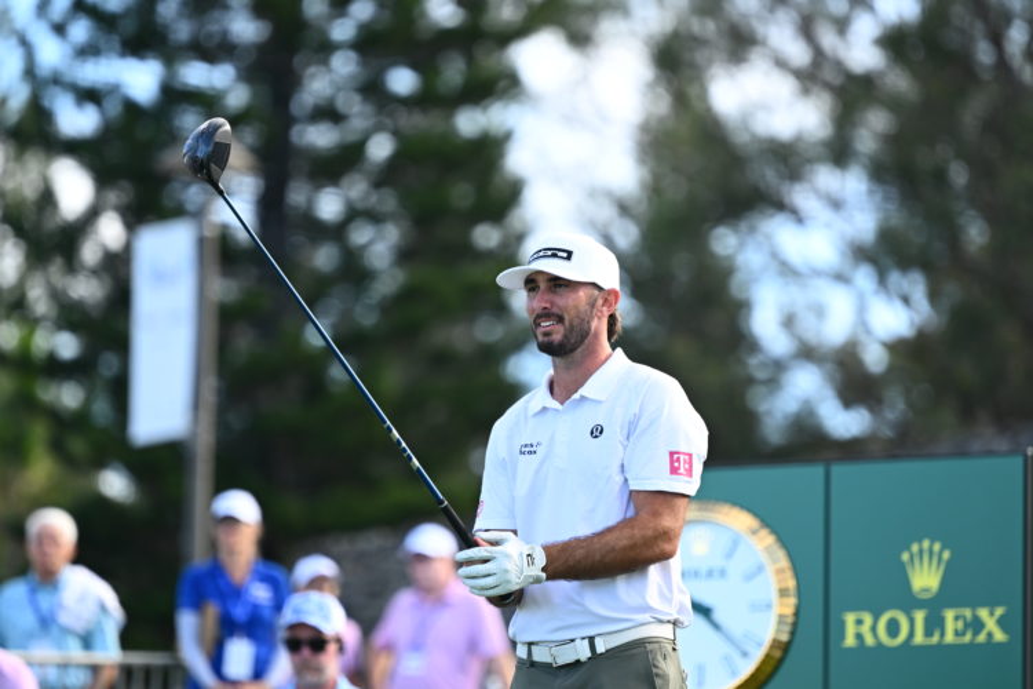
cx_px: 516
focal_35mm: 270
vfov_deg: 5.1
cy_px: 344
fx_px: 7747
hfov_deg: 7.6
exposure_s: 1/1600
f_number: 2.8
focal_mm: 180
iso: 400
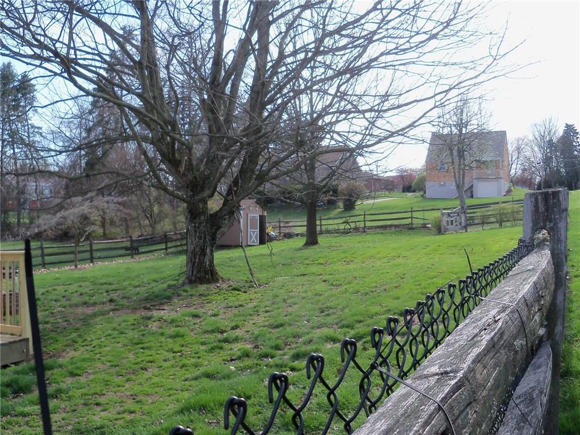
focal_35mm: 35
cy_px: 218
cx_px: 290
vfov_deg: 40.7
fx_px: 586
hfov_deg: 52.6
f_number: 3.5
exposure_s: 1/320
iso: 160
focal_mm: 6.2
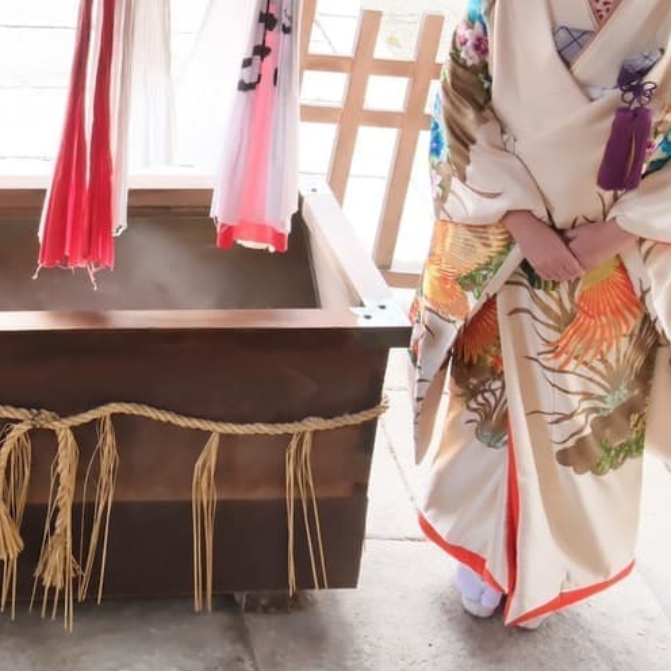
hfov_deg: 22.1
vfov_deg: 23.0
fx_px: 1623
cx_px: -58
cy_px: 139
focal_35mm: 74
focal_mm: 20
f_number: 6.3
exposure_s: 1/125
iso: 3200
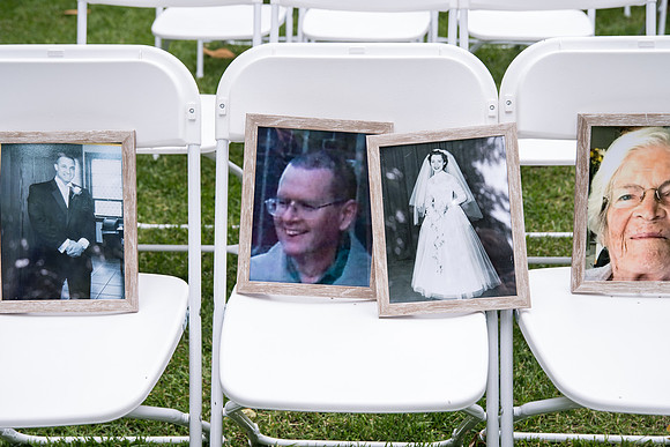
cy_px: 224
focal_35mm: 50
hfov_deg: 39.6
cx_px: 335
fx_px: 931
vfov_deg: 27.0
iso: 400
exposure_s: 1/320
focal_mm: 50
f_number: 4.5
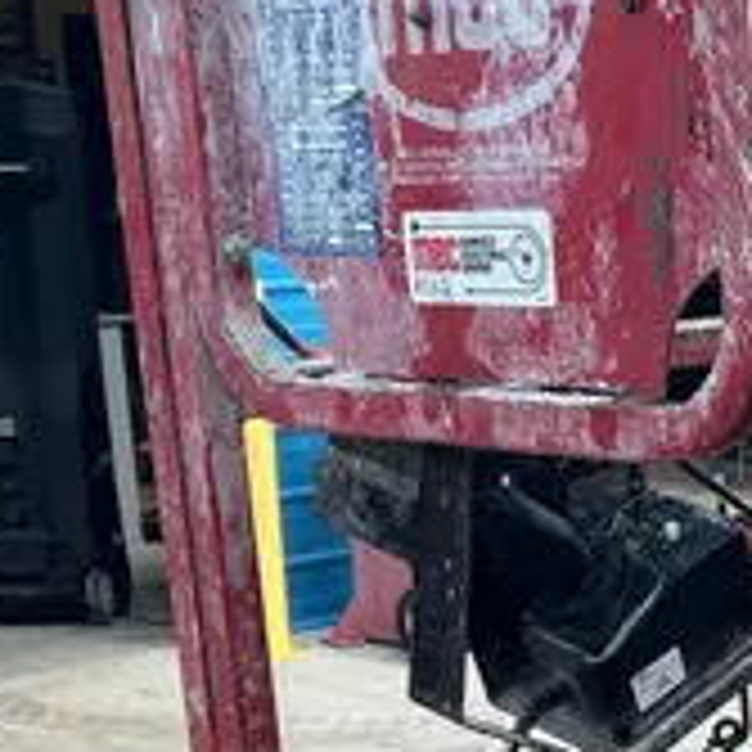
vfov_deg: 16.5
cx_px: 1027
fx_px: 2482
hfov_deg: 16.2
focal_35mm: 101
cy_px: 907
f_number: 1.5
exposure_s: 1/1135
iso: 50
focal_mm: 5.7
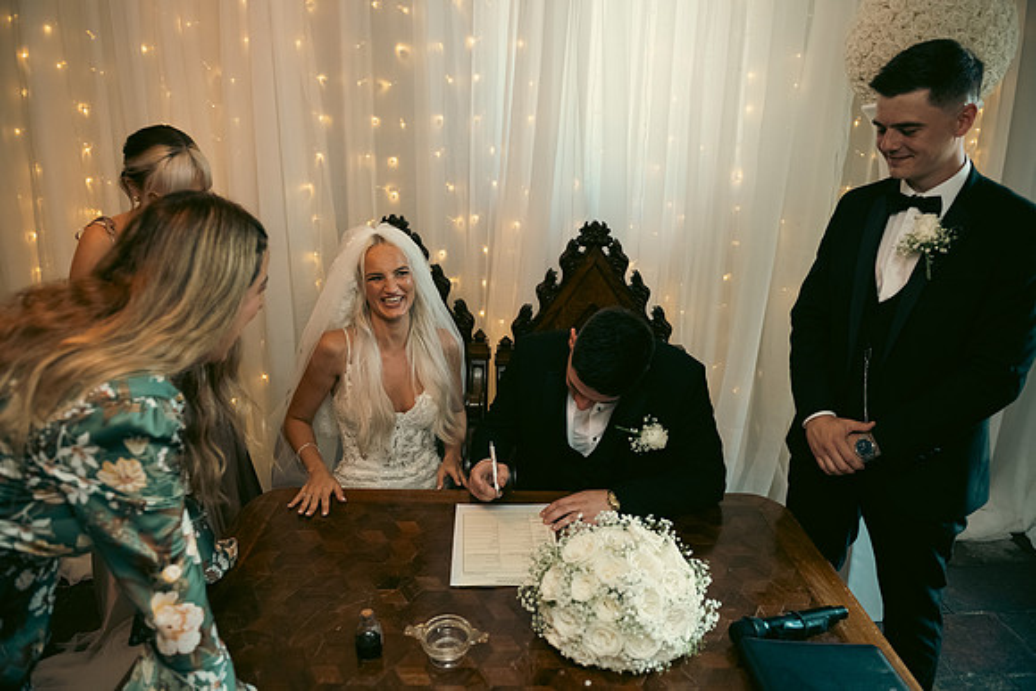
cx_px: 518
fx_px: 691
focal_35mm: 24
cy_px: 346
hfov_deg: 73.7
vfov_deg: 53.2
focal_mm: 24
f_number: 3.5
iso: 1250
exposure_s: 1/160
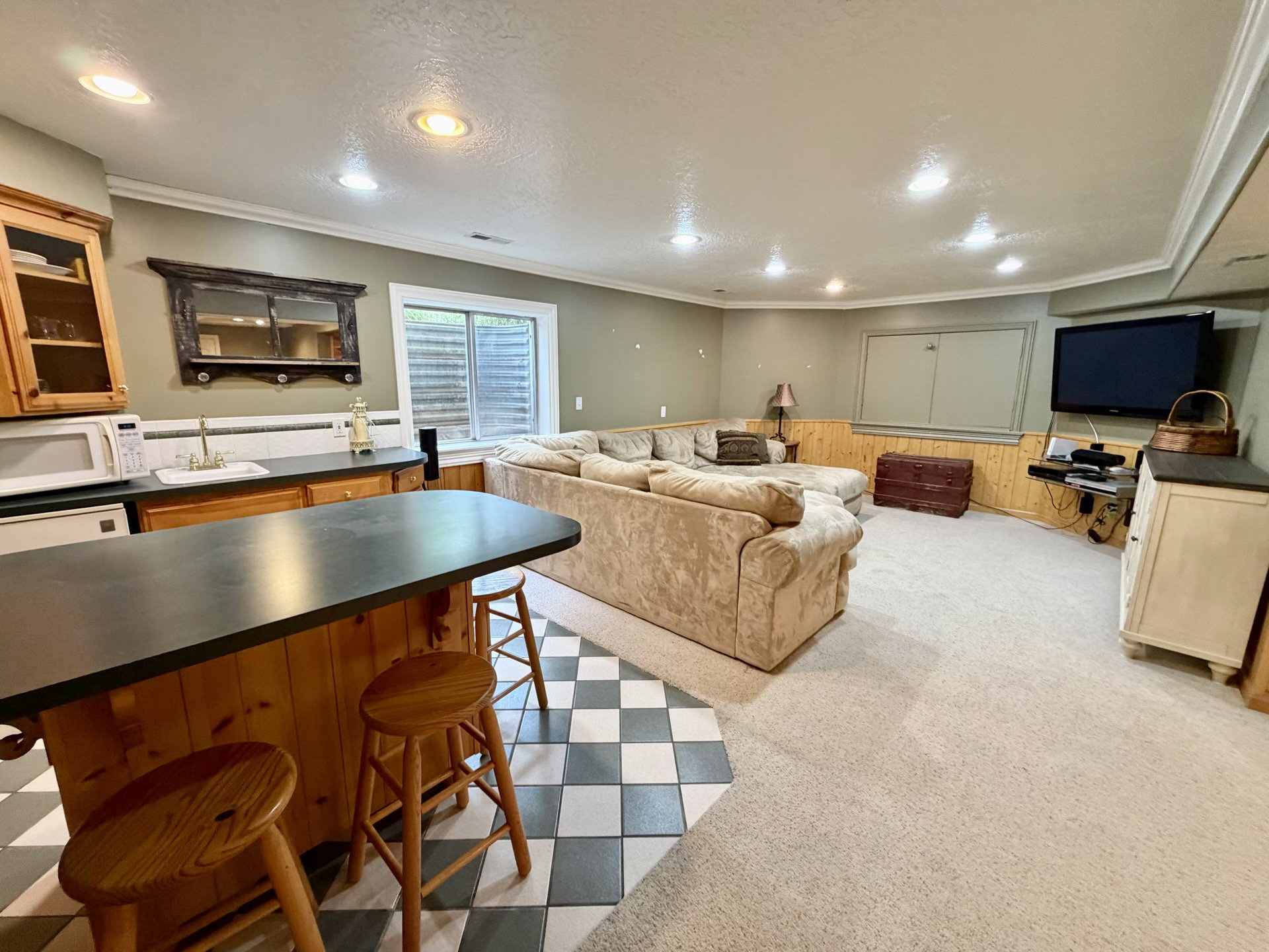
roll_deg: -0.2
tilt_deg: -11.4
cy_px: 476
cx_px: 634
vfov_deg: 85.7
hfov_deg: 102.1
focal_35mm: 14
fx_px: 513
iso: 320
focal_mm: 2.22
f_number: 2.2
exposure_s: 1/60
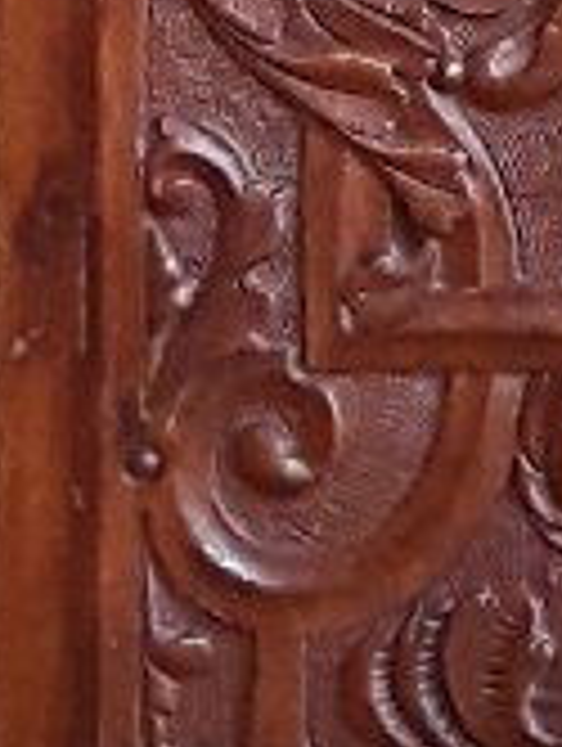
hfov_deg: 7.5
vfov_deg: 9.5
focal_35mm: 195
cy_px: -684
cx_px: 845
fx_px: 4210
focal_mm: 2.91
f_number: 1.9
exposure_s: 1/17
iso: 200
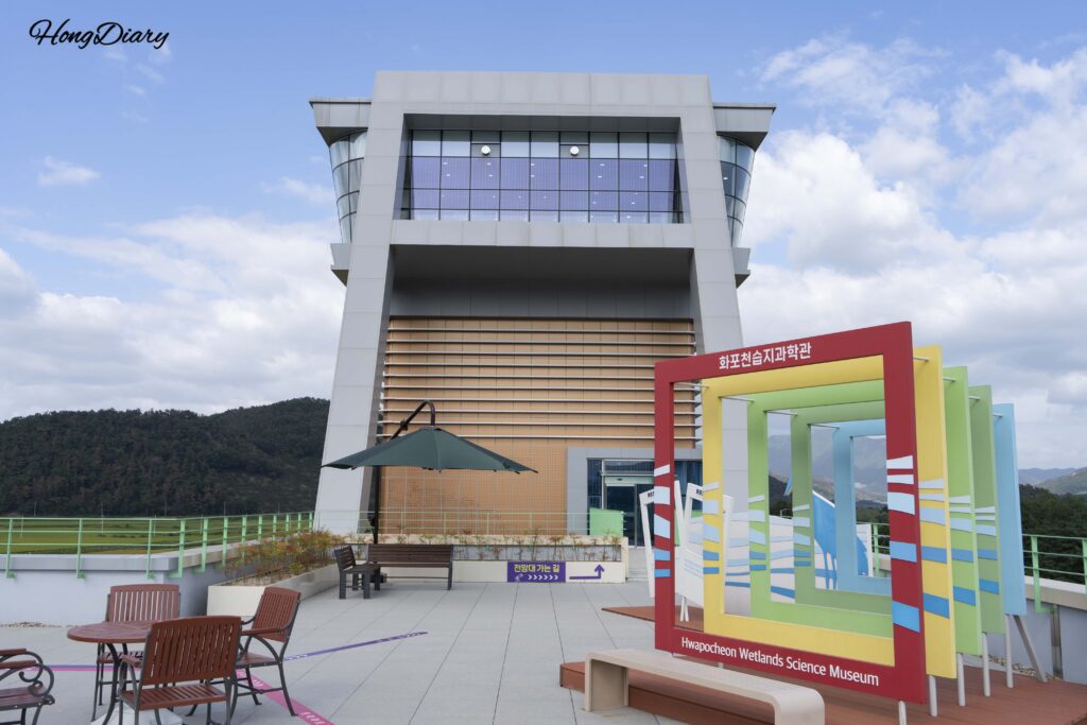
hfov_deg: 58.7
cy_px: 362
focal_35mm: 32
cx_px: 544
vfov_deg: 41.1
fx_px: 966
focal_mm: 32
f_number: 11
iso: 100
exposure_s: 1/160
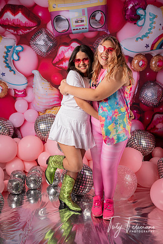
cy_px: 122
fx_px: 265
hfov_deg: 34.2
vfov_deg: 49.6
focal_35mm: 39
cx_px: 82
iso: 125
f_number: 4
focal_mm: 39
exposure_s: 1/160
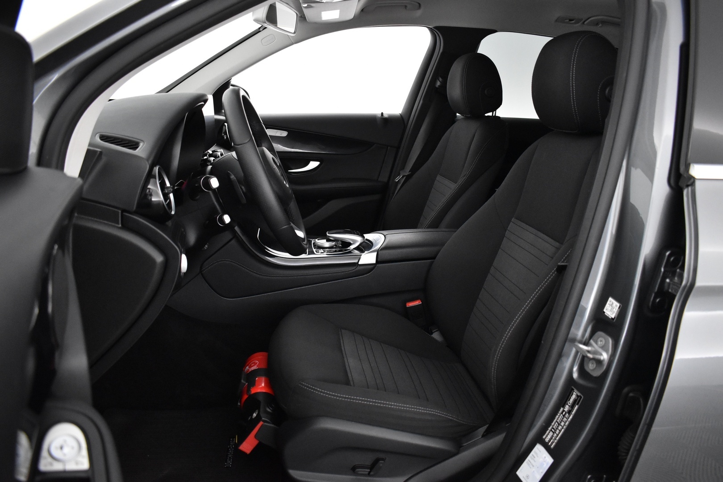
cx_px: 362
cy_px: 241
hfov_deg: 67.4
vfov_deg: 47.9
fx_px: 542
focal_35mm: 27
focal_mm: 18
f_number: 3.5
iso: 3200
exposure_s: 1/50
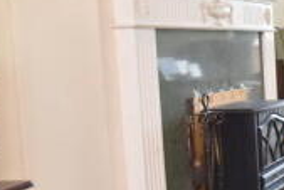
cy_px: 75
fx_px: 458
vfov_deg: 23.4
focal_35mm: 58
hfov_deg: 22.3
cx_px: 498
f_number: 5.6
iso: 400
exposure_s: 1/60
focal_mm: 10
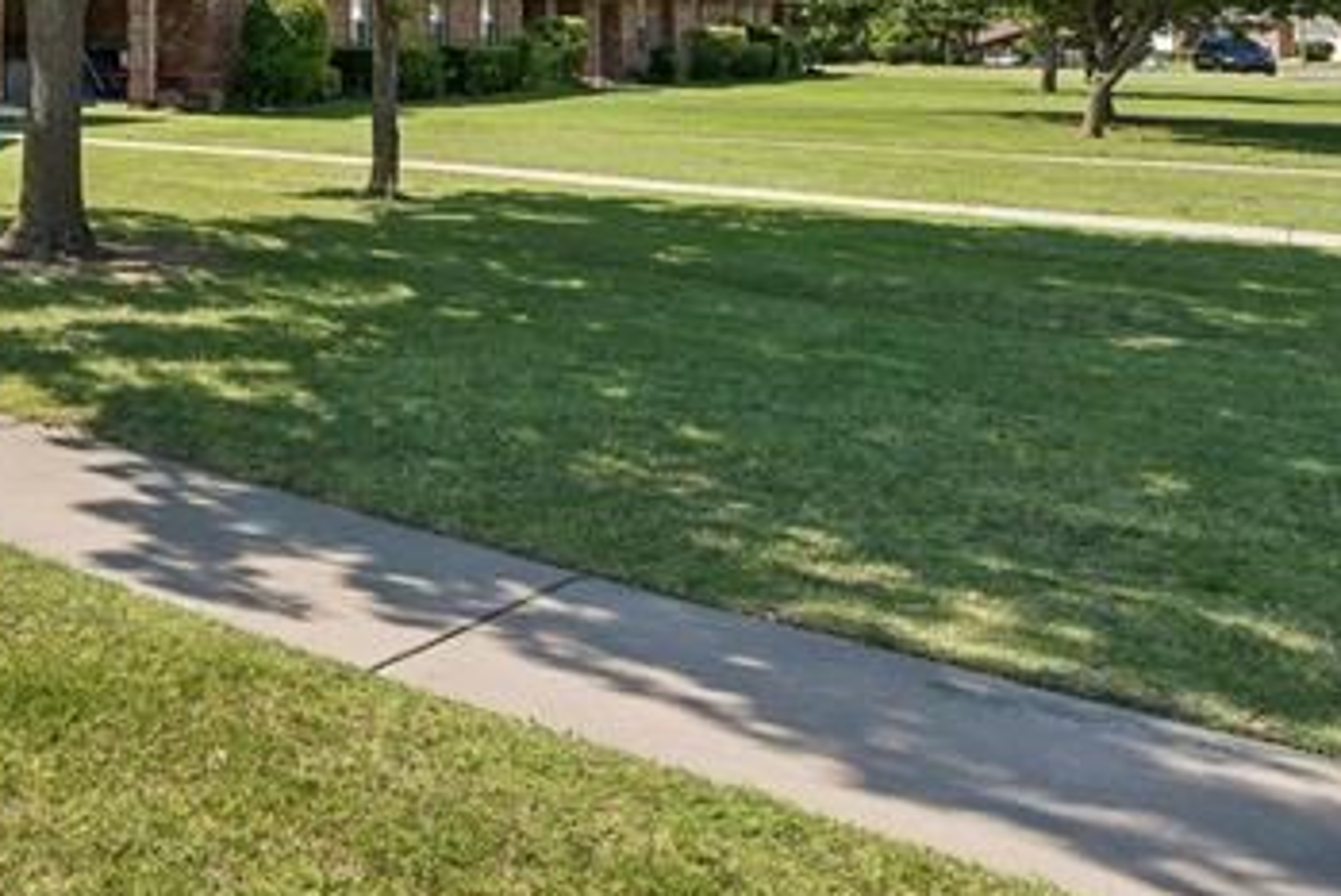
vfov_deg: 28.4
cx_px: -305
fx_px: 1640
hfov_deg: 34.6
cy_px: -27
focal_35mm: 44
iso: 200
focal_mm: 10
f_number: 7.1
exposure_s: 1/640
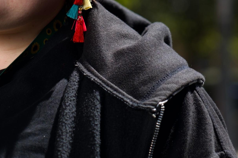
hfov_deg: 8.7
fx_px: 1547
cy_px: 62
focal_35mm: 234
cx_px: -39
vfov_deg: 5.9
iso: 50
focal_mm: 57
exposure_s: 1/1000
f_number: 2.8
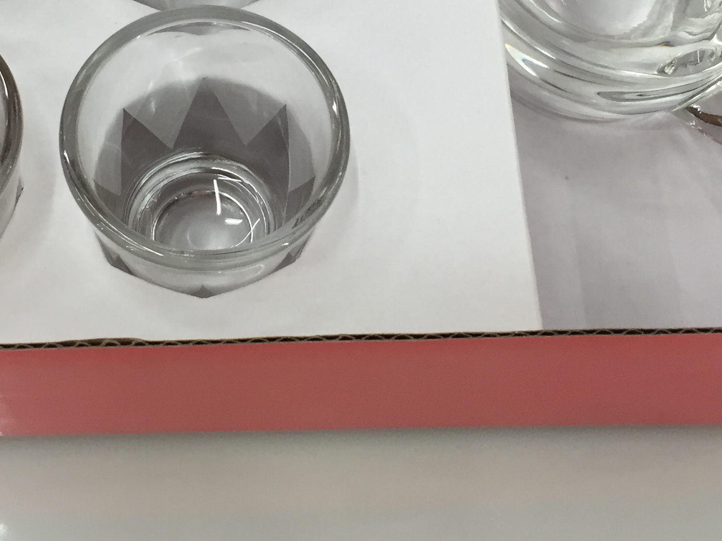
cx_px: 268
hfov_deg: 30.1
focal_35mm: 64
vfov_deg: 22.3
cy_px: 32
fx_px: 1335
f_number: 2.2
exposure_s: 1/33
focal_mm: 4.15
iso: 50
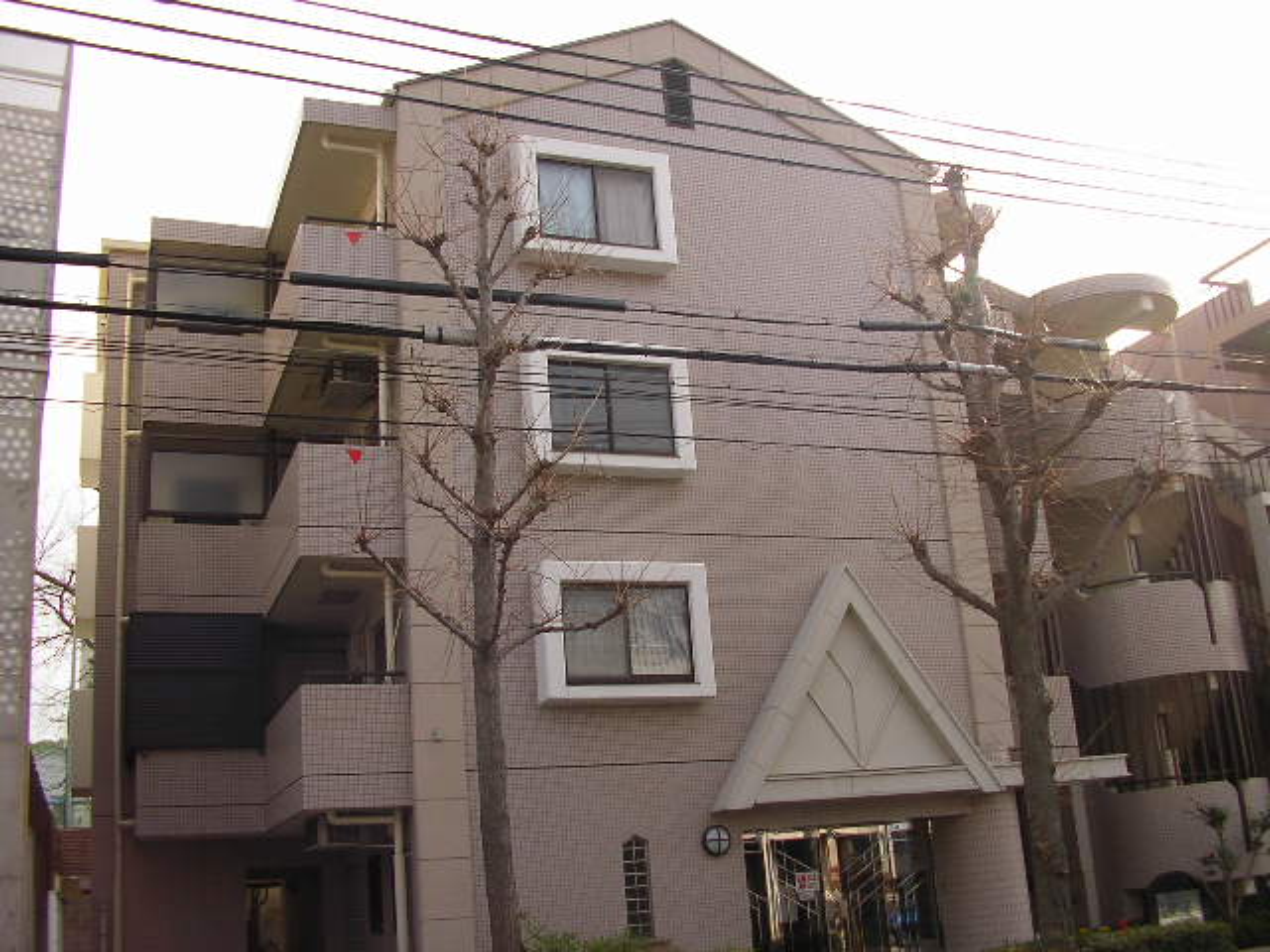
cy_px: 476
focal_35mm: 38
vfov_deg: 37.7
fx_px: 1394
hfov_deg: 49.0
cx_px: 635
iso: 50
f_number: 4.1
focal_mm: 5.8
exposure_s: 1/203
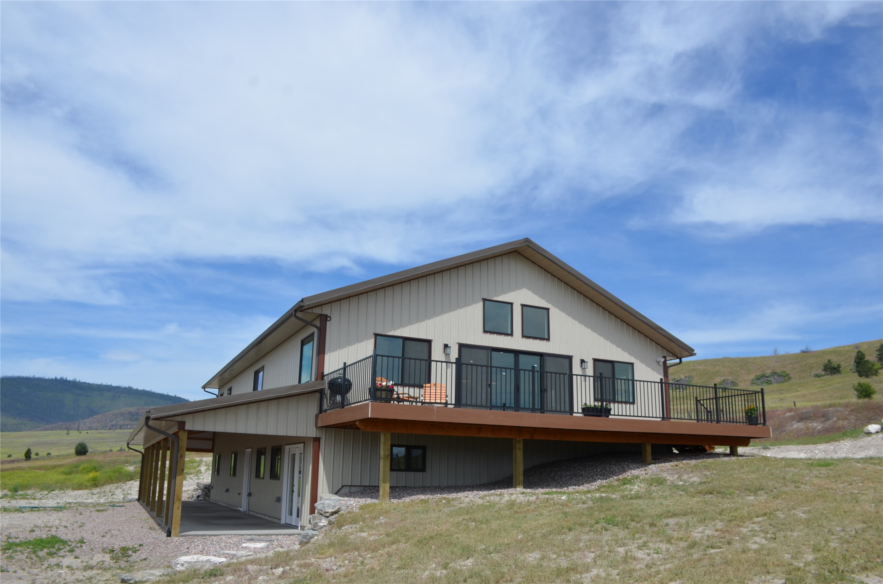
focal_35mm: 27
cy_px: 292
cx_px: 442
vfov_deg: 47.7
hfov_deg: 67.5
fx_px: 661
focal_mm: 18
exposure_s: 1/250
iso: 100
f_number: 8
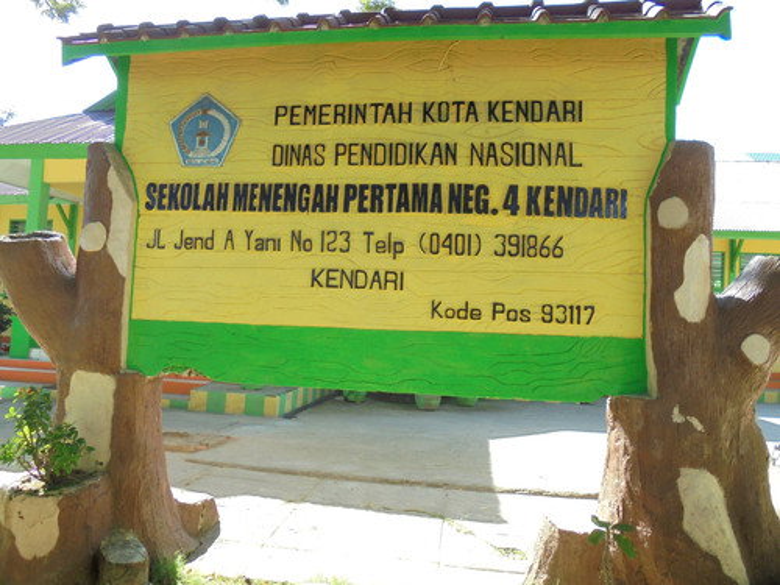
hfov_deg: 67.3
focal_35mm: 26
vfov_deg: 53.1
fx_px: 586
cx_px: 390
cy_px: 292
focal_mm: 4.6
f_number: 3.5
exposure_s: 1/250
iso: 160
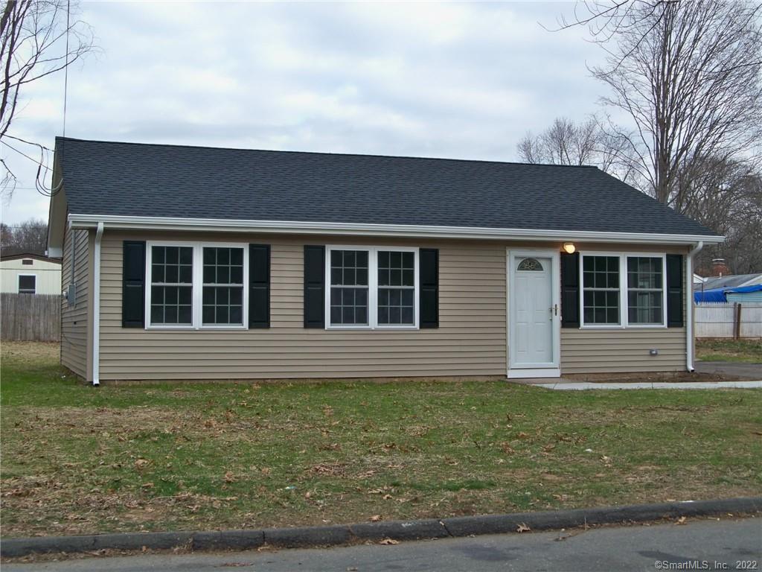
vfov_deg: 29.1
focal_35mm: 50
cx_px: 381
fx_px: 1101
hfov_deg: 38.2
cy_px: 286
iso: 64
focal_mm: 8.8
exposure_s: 1/160
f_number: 3.8
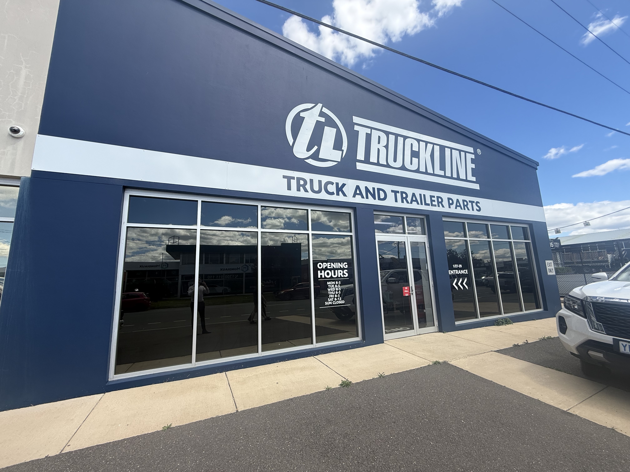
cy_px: 236
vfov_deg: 85.7
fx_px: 255
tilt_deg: +8.8
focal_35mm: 14
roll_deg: +1.6
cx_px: 315
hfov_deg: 102.1
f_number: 2.2
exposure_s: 1/1145
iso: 50
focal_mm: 2.22
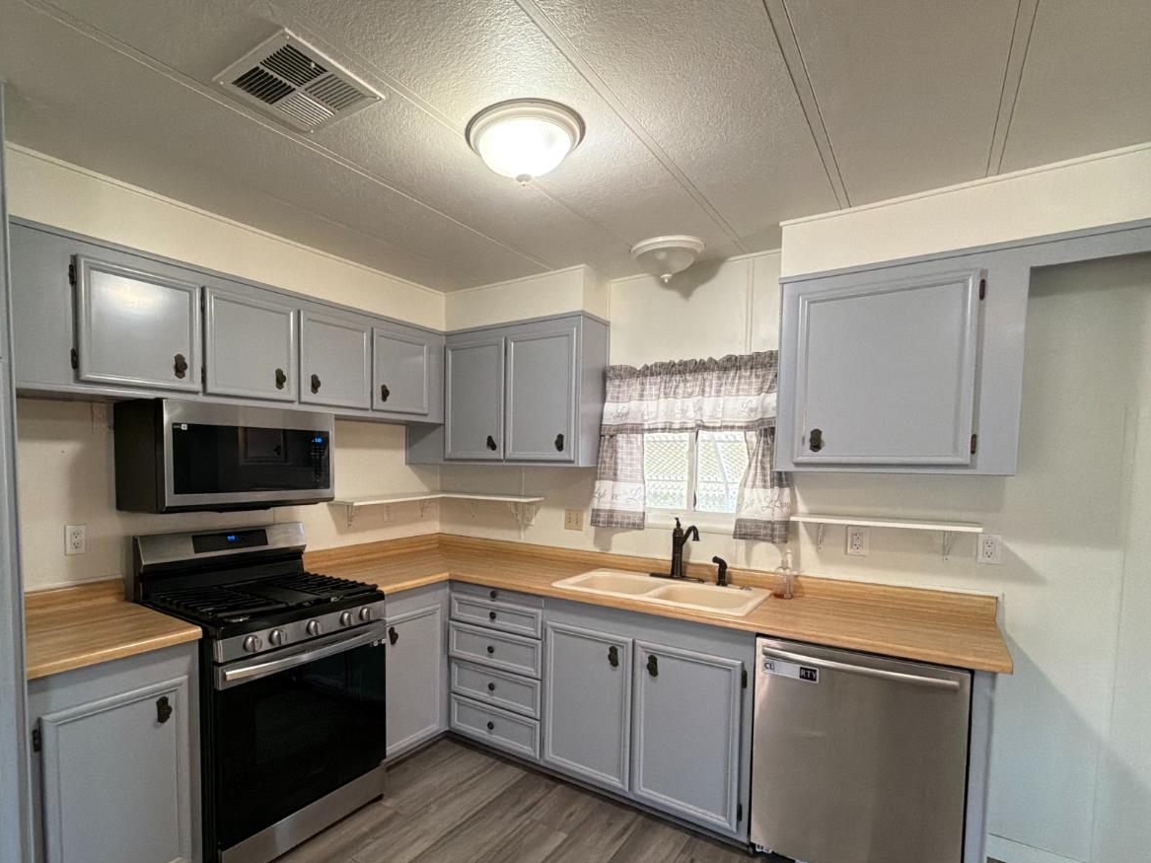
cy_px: 492
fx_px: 598
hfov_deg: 87.1
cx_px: 484
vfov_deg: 71.2
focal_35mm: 18
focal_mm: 2.22
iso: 400
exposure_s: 1/60
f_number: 2.2
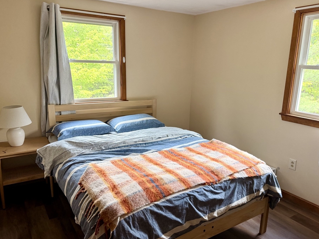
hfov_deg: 65.3
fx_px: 249
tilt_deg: -12.7
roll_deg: -2.4
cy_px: 125
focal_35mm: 27
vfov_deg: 51.4
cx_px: 163
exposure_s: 1/94
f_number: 1.78
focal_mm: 6.76
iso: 200
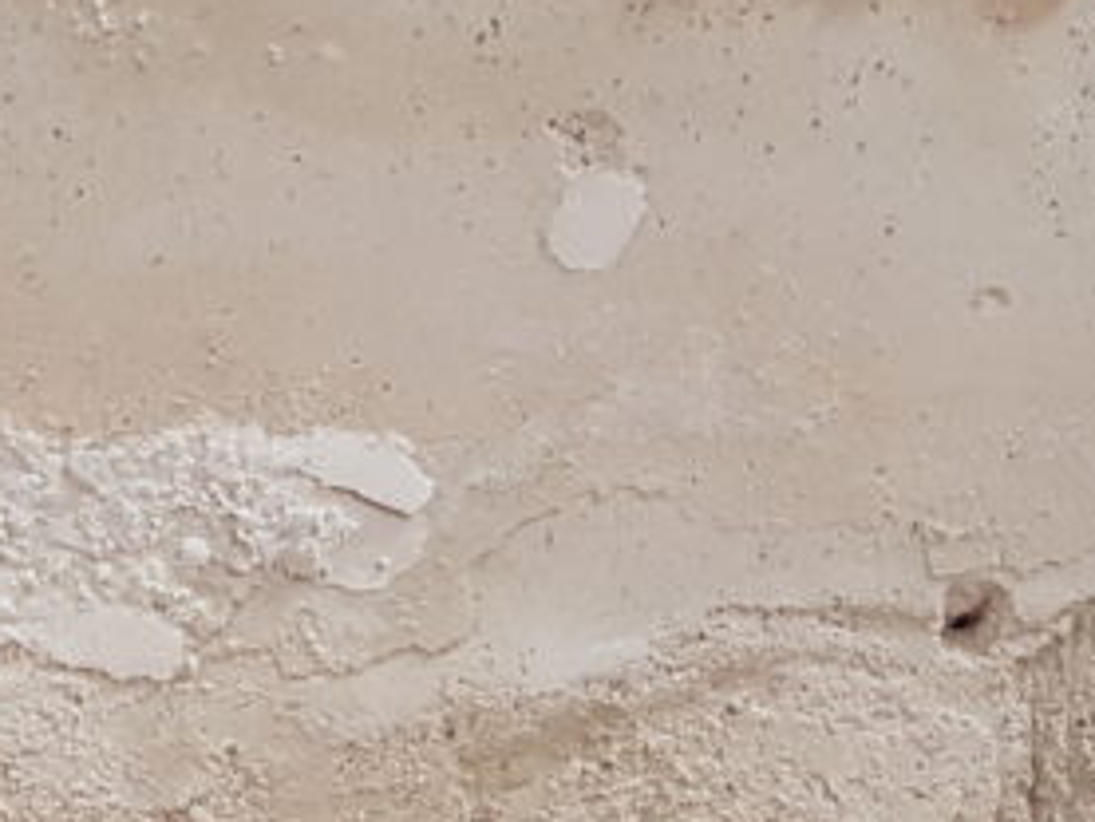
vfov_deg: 14.8
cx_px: 16
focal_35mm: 96
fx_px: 3038
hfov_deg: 19.9
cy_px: 1028
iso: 250
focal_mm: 4.2
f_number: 1.7
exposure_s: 1/11
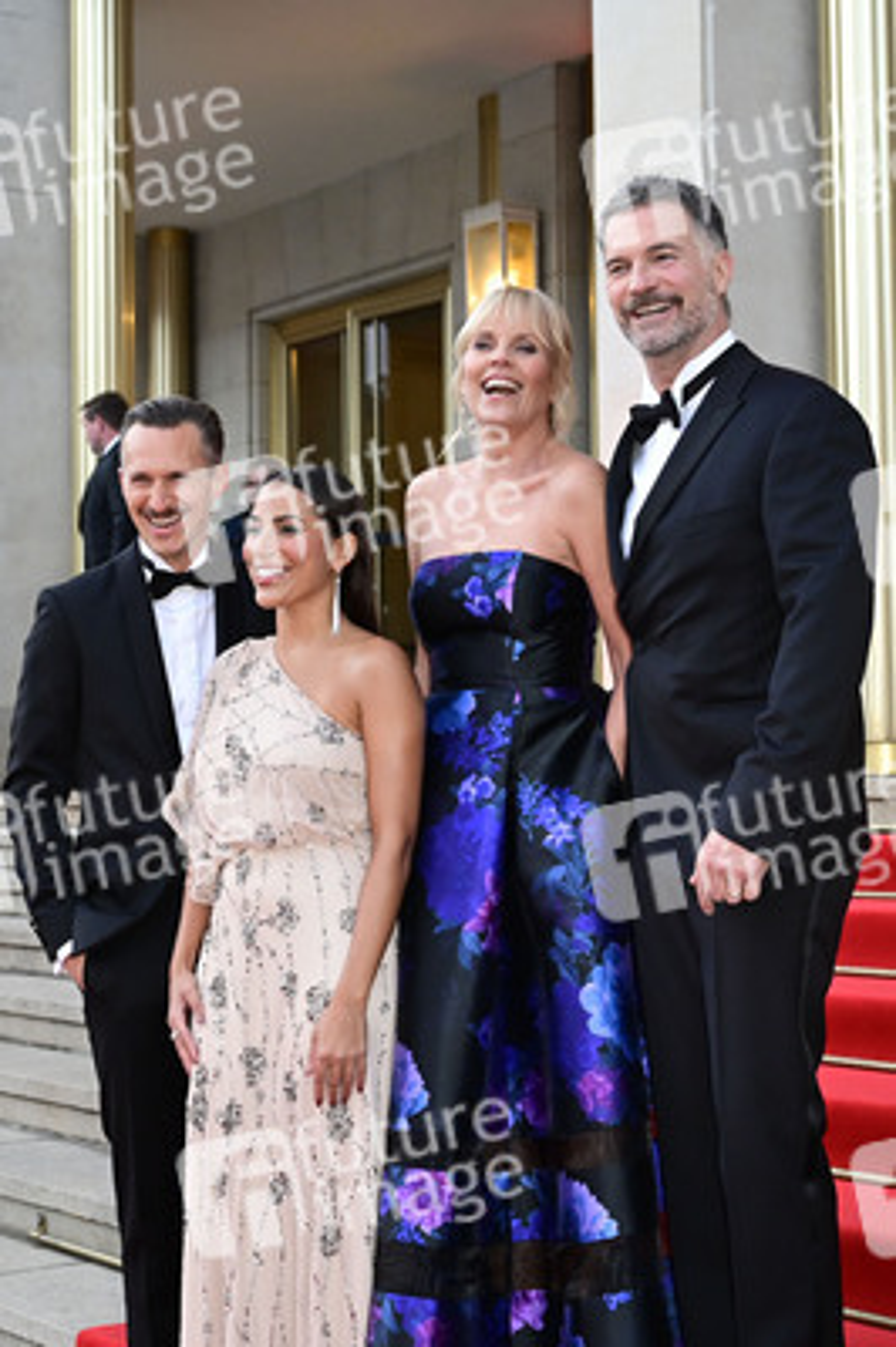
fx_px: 1571
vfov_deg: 46.4
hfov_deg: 31.8
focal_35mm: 42
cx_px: 448
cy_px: 674
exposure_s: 1/200
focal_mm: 42
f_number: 4.5
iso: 3200
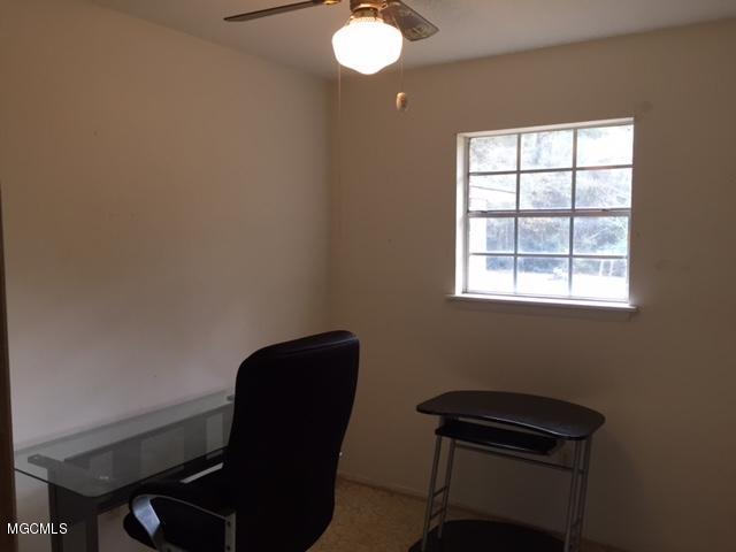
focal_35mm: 29
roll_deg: -1.4
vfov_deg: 48.2
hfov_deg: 61.7
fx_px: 617
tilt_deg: -3.4
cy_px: 276
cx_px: 368
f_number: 2.2
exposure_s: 1/30
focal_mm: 4.15
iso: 32
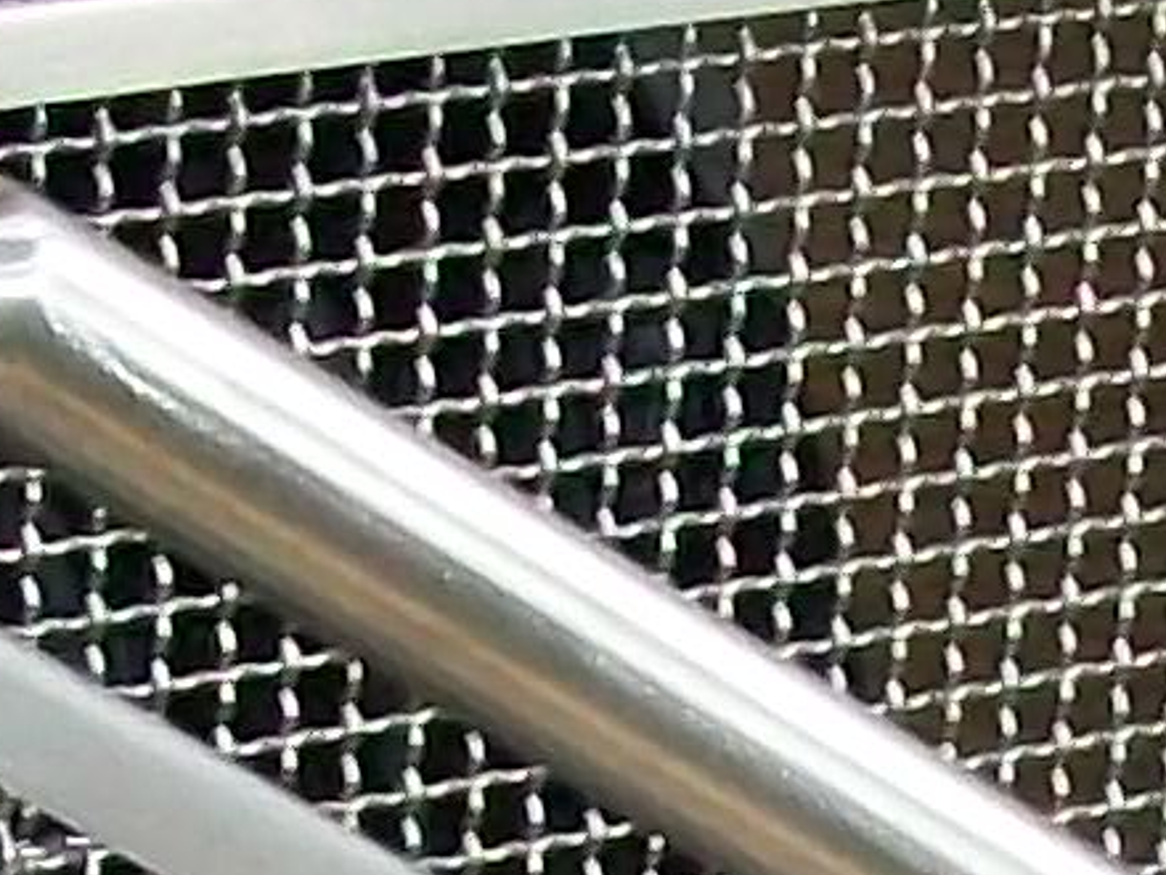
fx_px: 9566
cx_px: 1635
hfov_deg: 6.9
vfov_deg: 5.0
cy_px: 2522
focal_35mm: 284
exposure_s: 1/125
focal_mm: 6
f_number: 2.7
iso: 160
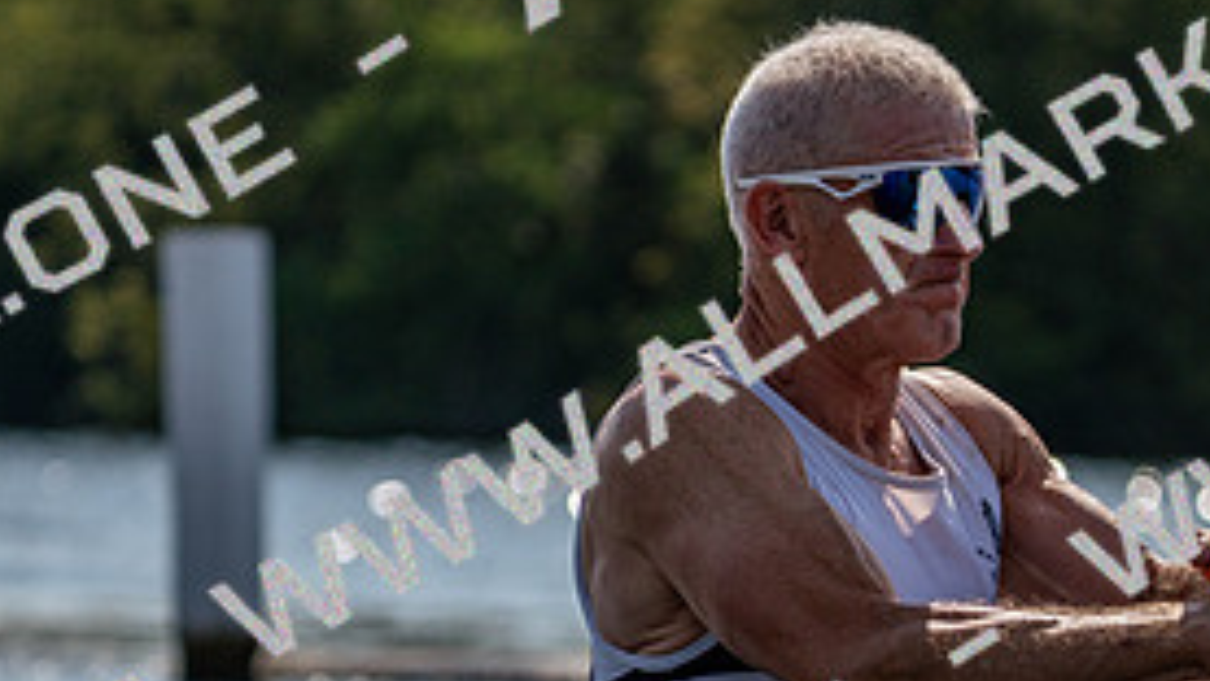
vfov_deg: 2.8
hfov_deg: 4.9
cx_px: 751
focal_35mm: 438
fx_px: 14057
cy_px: 670
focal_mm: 200
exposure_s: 1/1600
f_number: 5.6
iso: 100
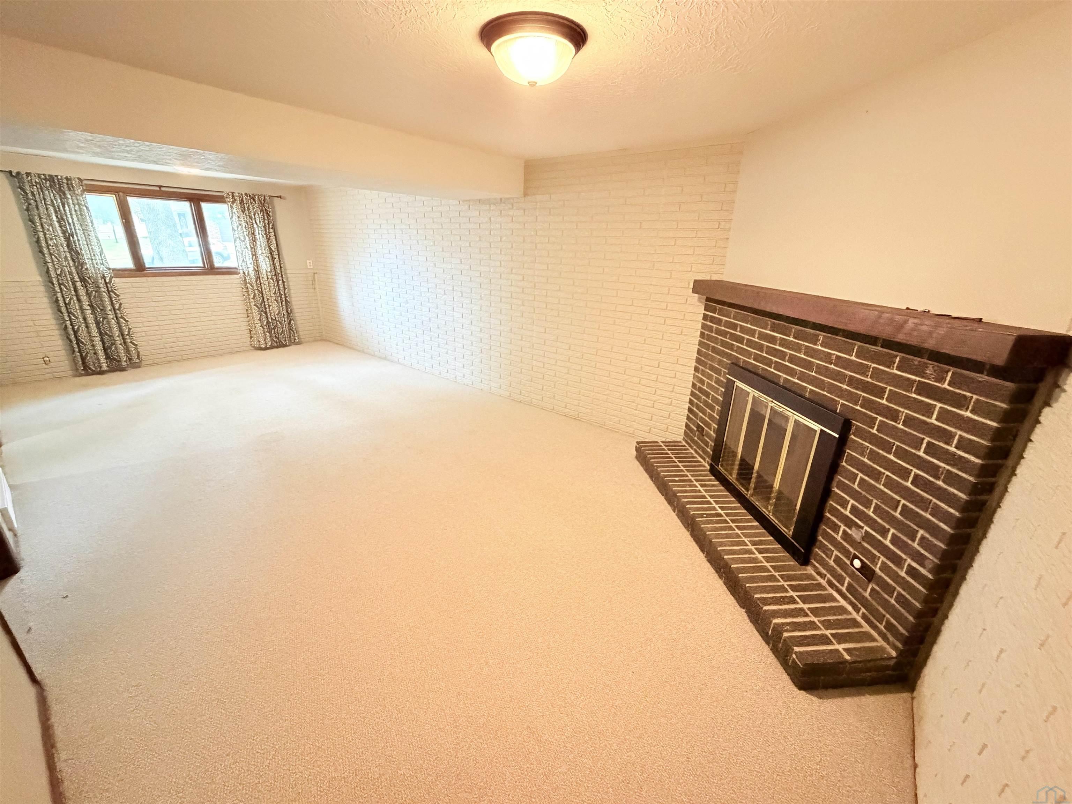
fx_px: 434
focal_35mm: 14
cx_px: 536
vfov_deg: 85.7
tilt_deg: -20.7
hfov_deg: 102.1
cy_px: 402
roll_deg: -1.5
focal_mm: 2.22
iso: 1250
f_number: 2.2
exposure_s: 1/60
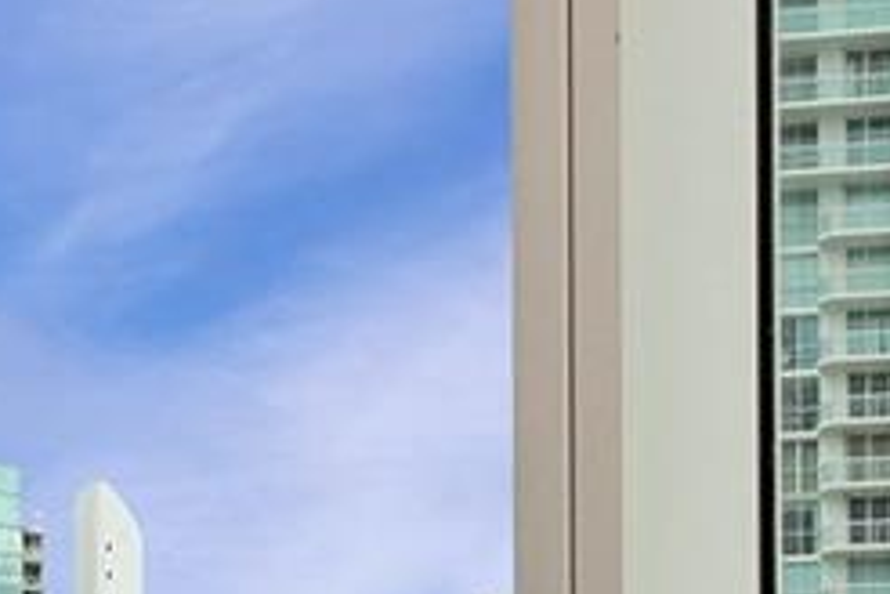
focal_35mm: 104
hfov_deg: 19.4
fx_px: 2571
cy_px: 1090
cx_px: 731
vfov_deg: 12.0
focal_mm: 16
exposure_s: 1/200
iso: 250
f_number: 13
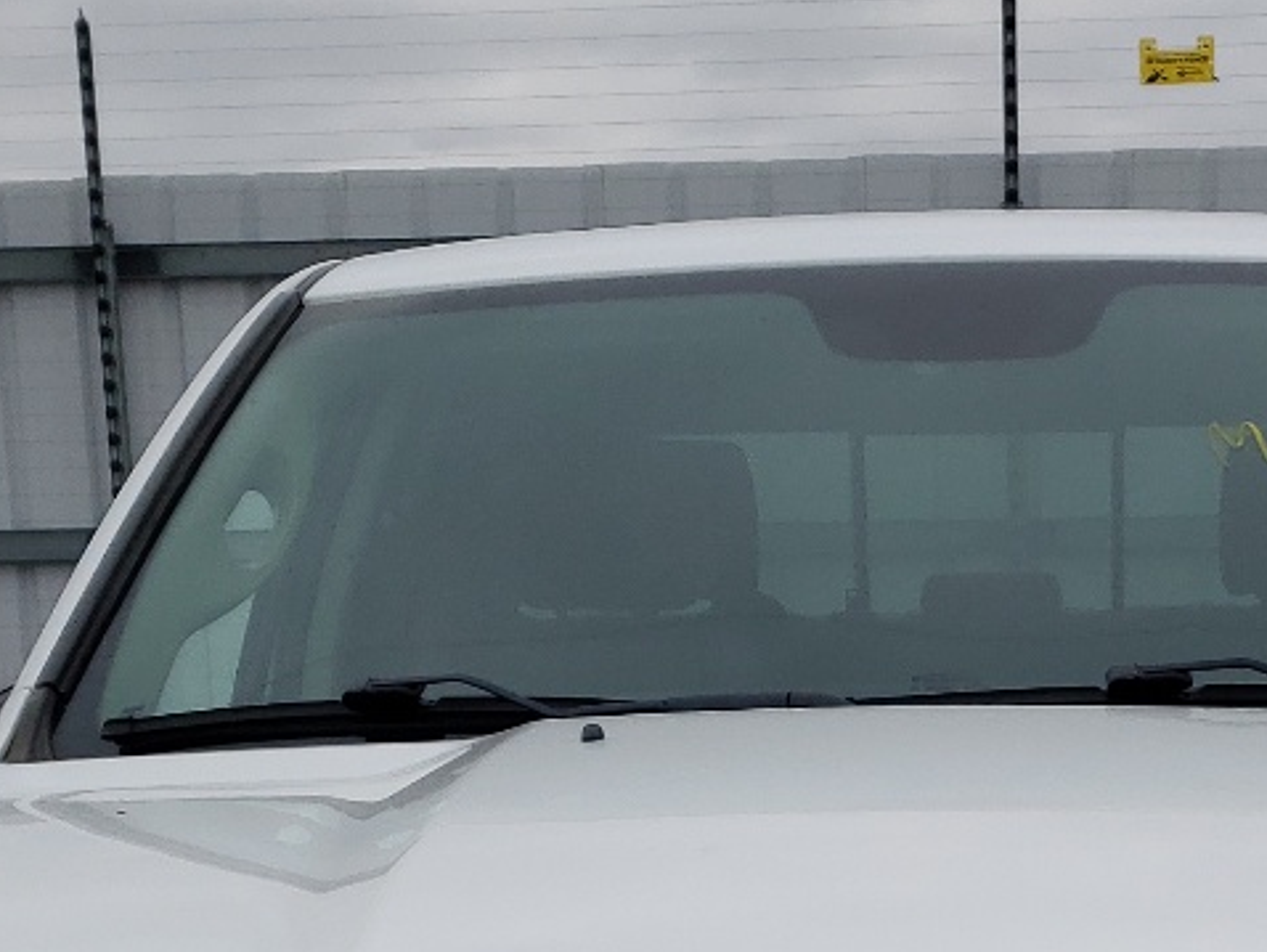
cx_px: 938
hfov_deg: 22.3
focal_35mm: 87
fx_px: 3186
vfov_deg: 15.7
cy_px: 1405
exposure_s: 1/1429
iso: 50
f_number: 1.5
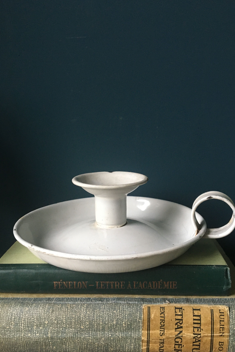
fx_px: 304
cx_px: 121
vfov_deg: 60.3
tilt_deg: -11.4
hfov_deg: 42.3
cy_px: 177
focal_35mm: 31
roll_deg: +1.2
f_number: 2.2
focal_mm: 4.15
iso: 200
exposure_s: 1/33
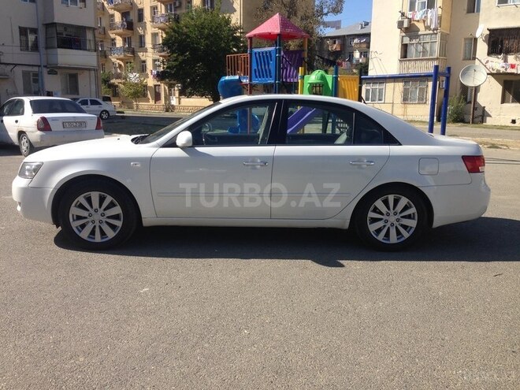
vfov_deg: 42.9
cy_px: 195
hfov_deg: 55.4
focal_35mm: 33
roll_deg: -1.0
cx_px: 260
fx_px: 496
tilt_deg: -10.6
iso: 50
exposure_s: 1/1355
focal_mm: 4.12
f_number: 2.4
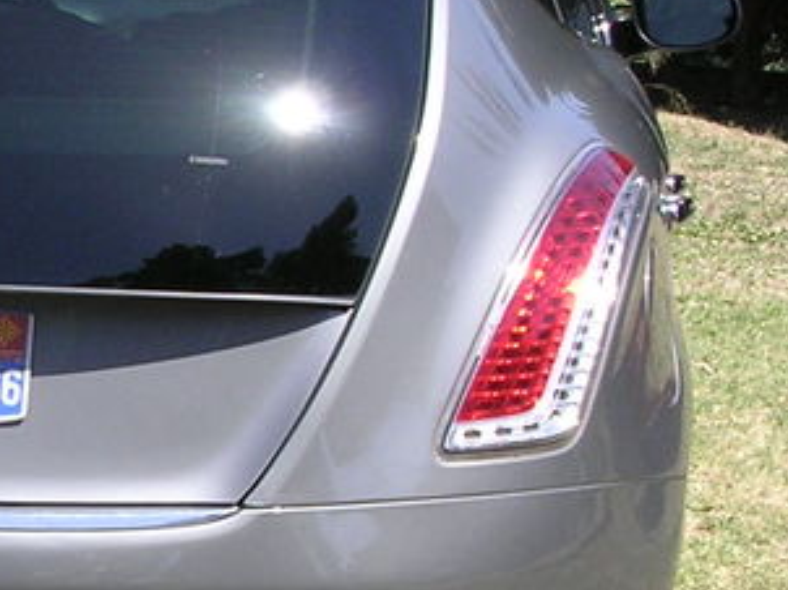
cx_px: -311
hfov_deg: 14.8
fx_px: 2866
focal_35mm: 126
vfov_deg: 11.7
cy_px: 444
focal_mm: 5.8
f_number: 5.6
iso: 100
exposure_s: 1/174
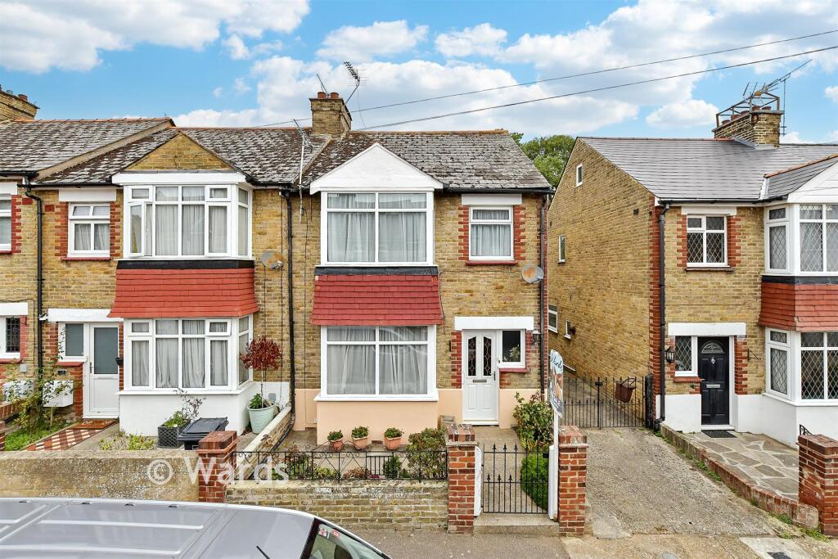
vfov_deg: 77.3
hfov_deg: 100.4
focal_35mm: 15
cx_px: 419
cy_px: 280
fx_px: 349
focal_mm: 10
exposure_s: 1/640
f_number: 9
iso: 1000
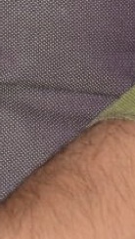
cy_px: -119
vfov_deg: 2.5
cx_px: -157
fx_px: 5536
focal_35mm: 871
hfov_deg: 1.4
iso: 320
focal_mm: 75
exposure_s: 1/125
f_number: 5.6
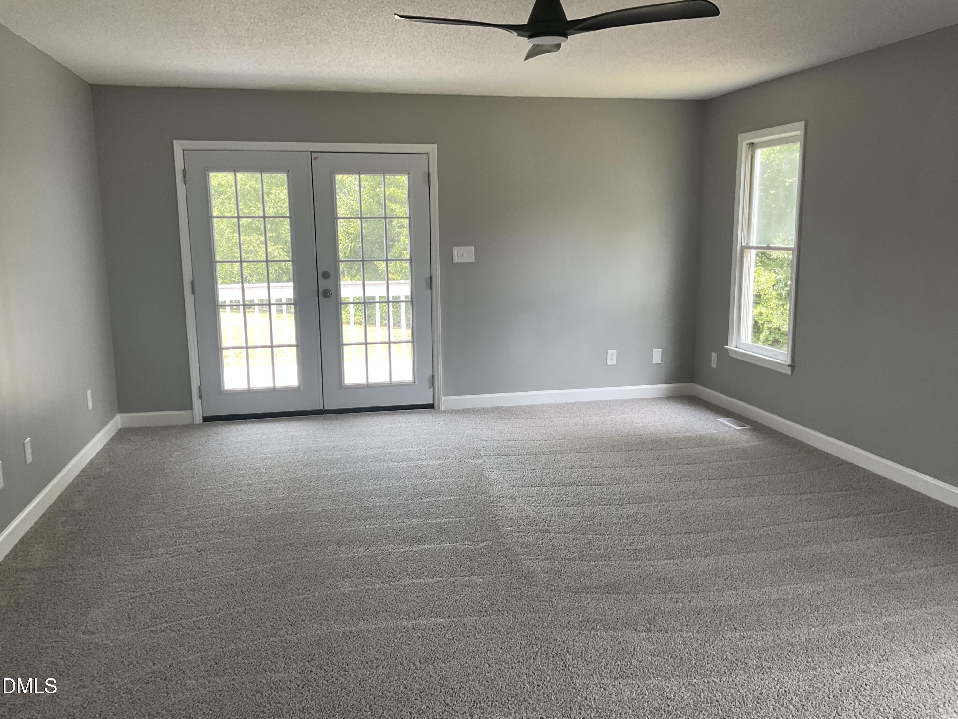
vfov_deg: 48.2
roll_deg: +0.6
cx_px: 479
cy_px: 360
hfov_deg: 61.7
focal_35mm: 29
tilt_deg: -8.9
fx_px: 803
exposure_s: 1/120
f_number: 1.8
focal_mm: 3
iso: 40
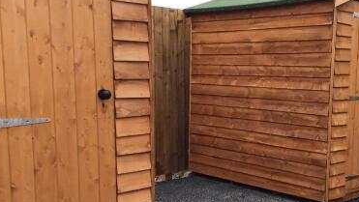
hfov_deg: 38.6
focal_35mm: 53
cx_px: 243
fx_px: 505
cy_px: 138
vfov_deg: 22.5
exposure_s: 1/256
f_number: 2.4
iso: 25
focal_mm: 3.3
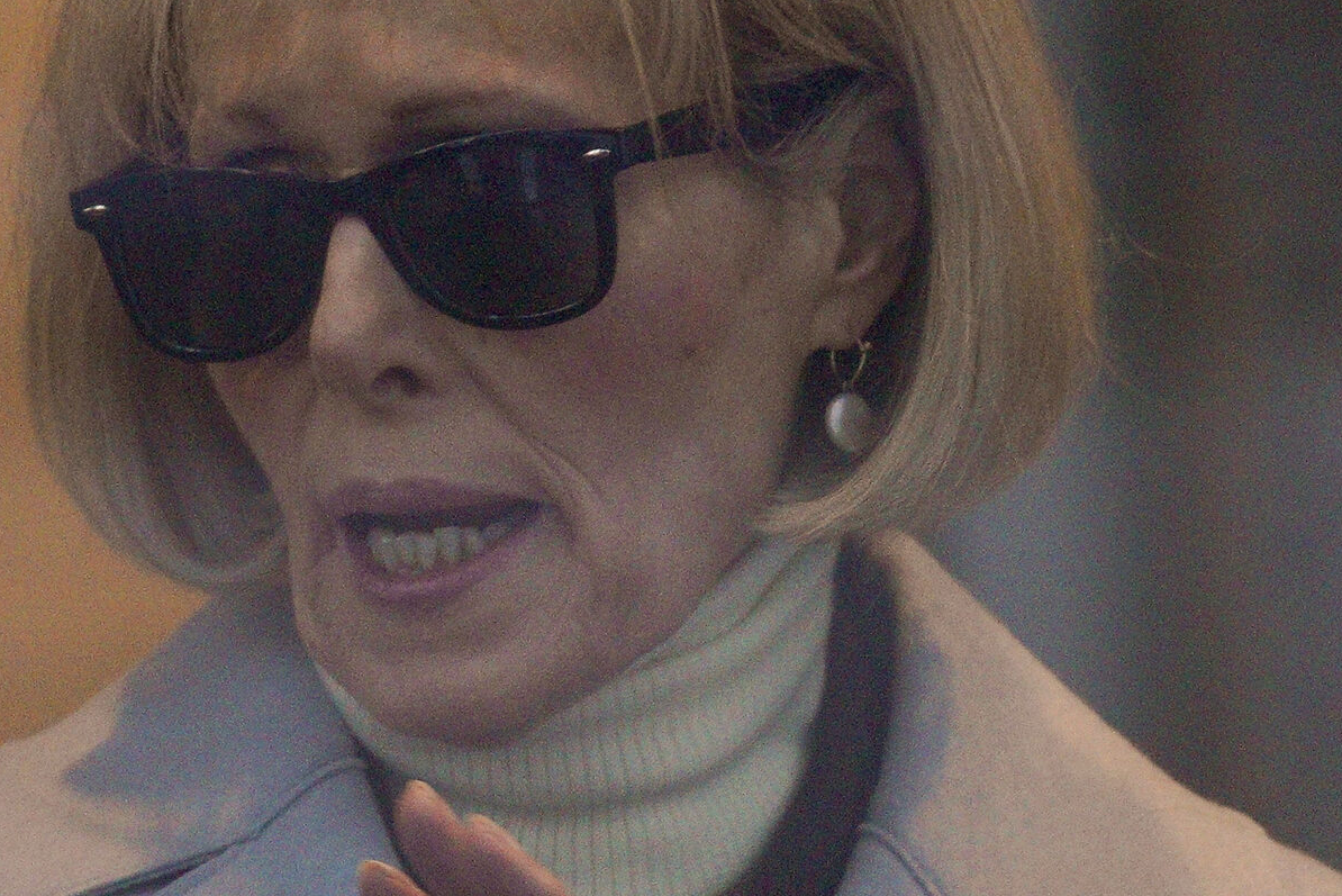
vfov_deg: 1.1
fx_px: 47954
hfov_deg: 1.6
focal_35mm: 1286
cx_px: 626
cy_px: 471
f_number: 5.6
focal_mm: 400
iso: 3200
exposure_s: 1/320
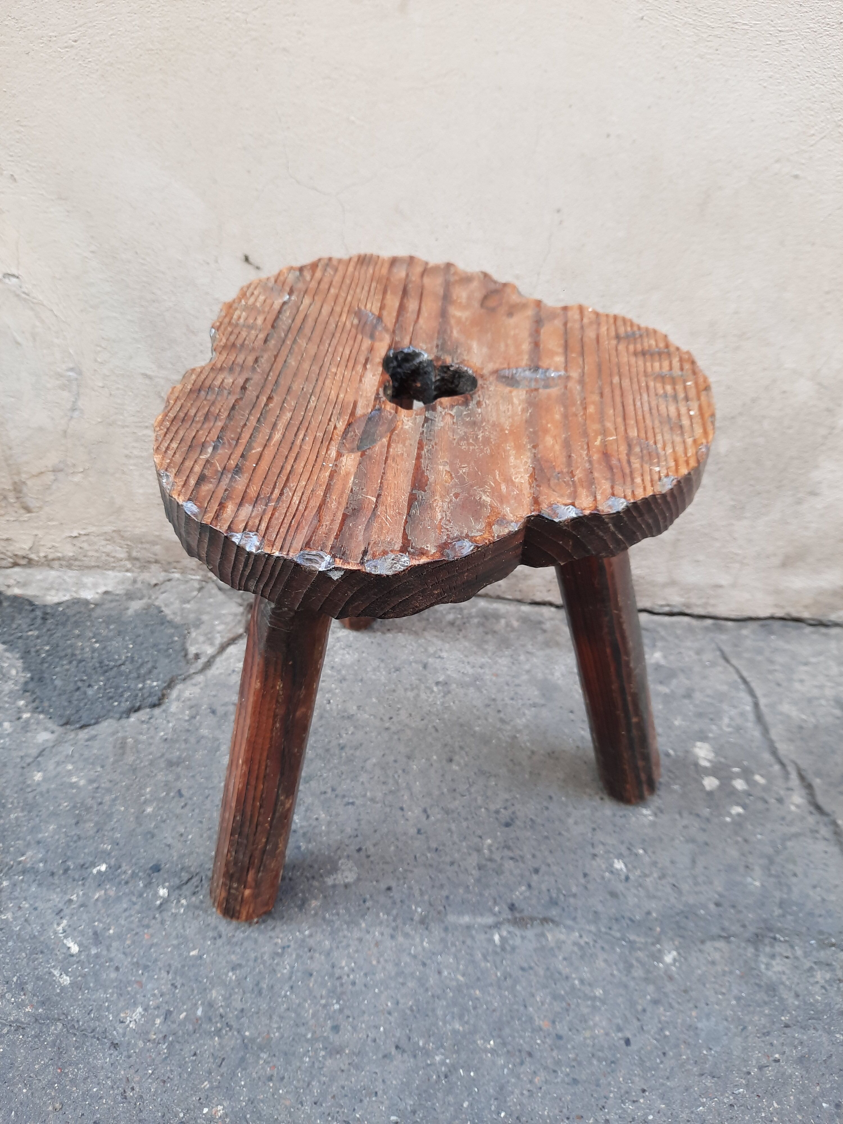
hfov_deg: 54.9
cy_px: 562
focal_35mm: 25
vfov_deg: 69.4
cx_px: 422
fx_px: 812
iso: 64
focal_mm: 4.6
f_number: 2
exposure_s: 1/100
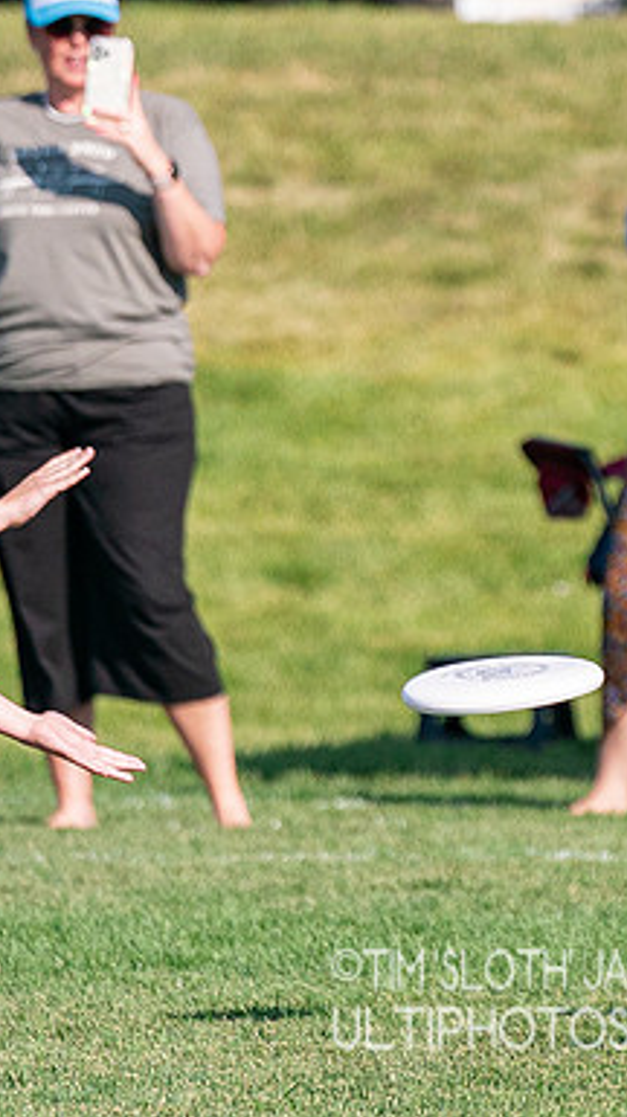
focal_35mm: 783
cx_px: 1392
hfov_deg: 1.5
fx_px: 23189
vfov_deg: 2.8
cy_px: 392
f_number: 4
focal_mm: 200
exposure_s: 1/4000
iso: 400
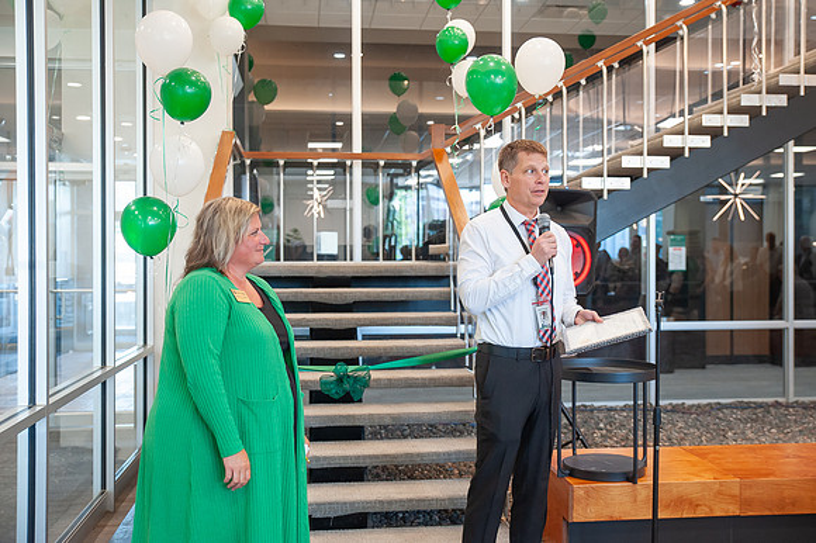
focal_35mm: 41
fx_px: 937
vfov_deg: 32.3
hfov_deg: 47.0
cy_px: 258
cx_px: 438
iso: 1250
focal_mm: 38
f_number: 3.2
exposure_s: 1/160
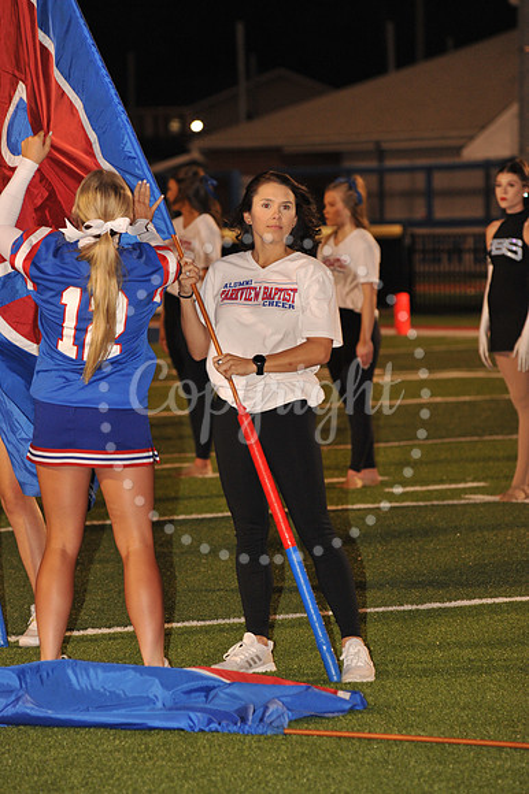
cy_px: 397
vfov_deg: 10.3
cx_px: 264
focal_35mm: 200
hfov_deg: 6.9
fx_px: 4413
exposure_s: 1/160
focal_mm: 200
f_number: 7.1
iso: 1600
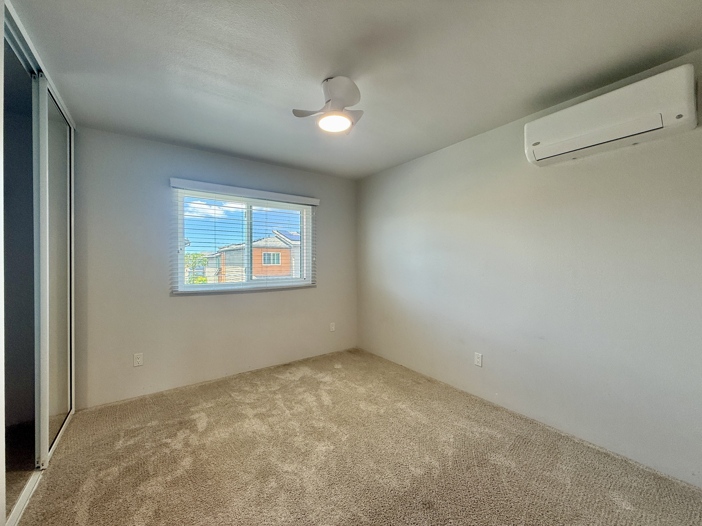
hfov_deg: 102.1
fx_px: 284
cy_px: 263
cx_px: 351
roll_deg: -0.3
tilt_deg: +0.1
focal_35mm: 14
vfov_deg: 85.7
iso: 80
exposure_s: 1/120
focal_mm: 2.22
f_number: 2.2
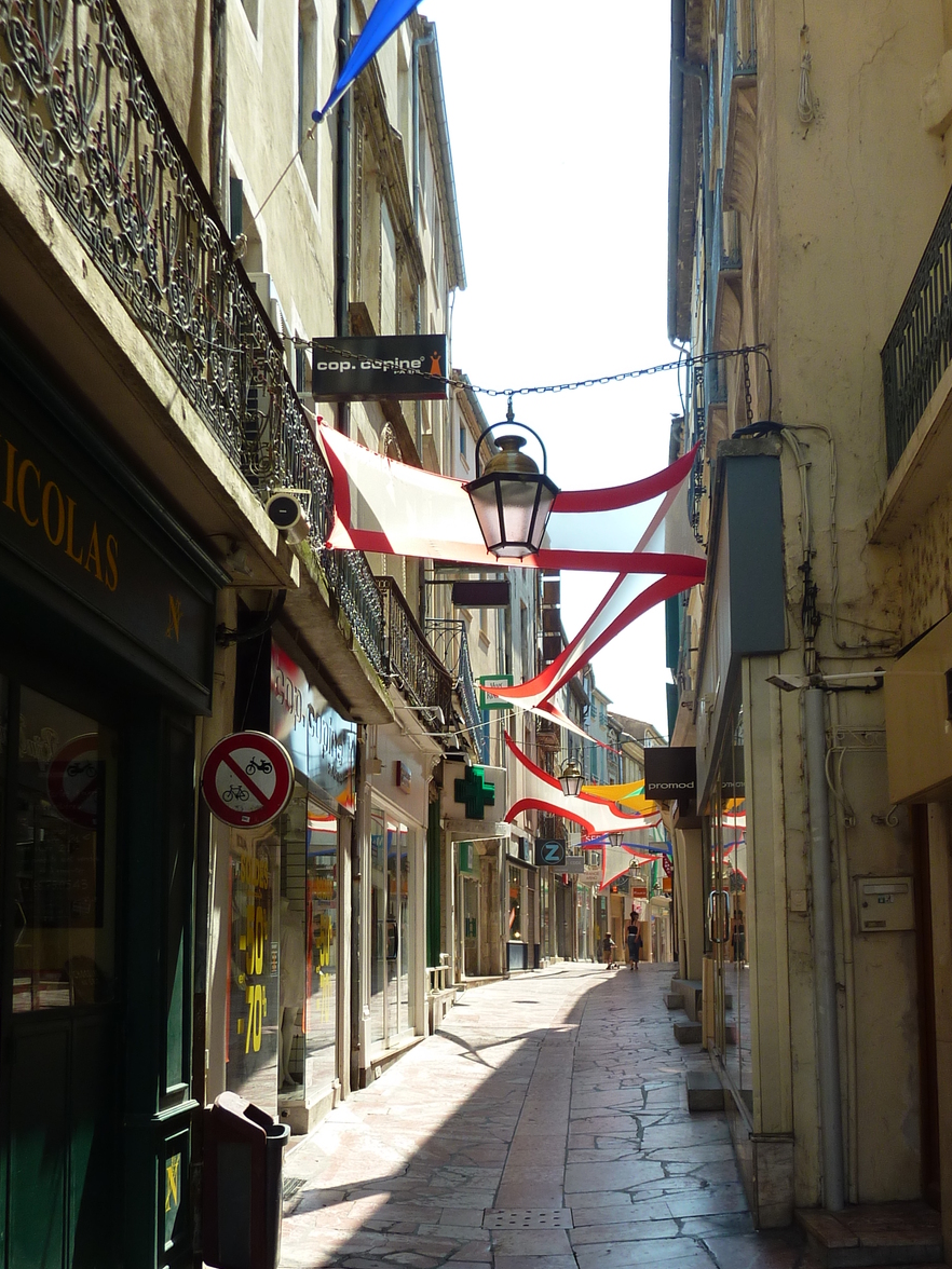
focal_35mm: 34
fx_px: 1247
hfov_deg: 41.7
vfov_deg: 53.0
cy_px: 840
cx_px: 532
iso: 80
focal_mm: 4.1
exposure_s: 1/250
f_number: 4
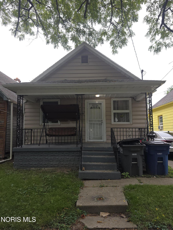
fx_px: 153
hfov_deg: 58.9
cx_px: 86
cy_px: 115
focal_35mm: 23
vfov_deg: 73.9
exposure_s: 1/60
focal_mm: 6.3
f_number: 1.7
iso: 20
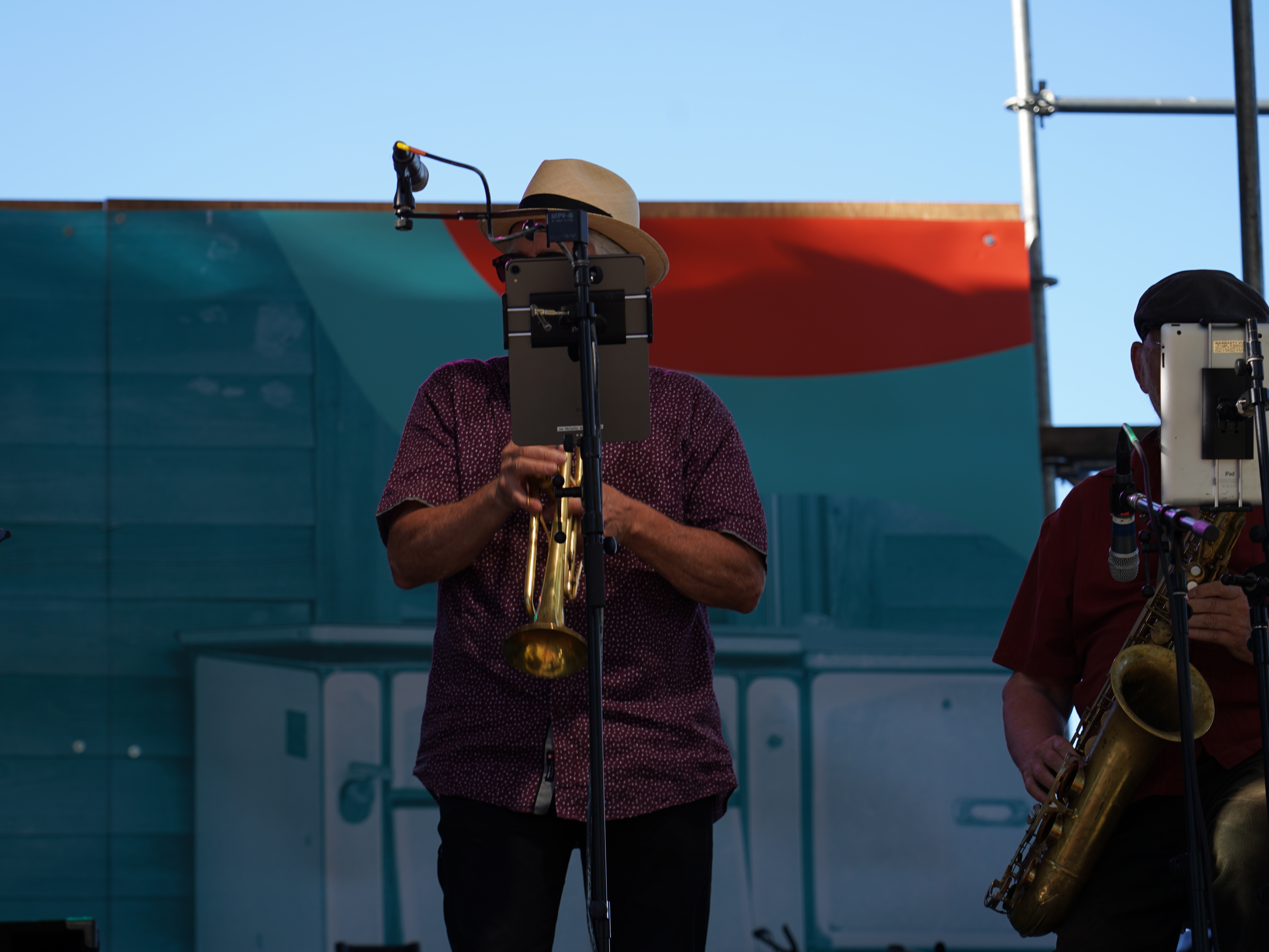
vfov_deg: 13.0
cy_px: 478
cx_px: 561
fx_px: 4179
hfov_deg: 17.3
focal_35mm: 114
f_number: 5
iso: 100
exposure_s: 1/200
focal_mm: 105
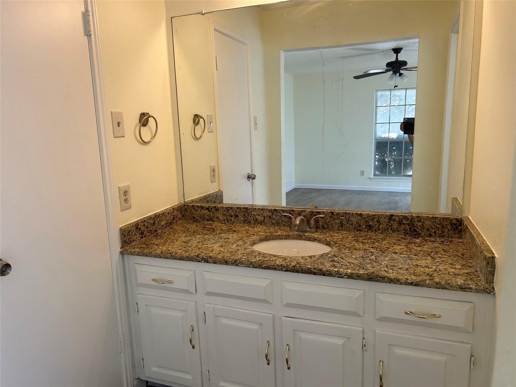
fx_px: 388
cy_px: 194
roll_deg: +1.1
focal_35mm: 26
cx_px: 258
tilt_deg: -10.1
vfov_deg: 53.1
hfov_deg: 67.3
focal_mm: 5.7
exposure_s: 1/120
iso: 40
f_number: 1.5
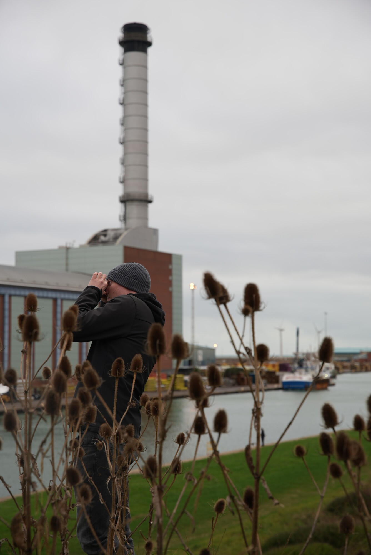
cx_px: 186
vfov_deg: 31.2
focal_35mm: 64
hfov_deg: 21.1
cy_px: 278
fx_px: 996
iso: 80
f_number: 4.5
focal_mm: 64.5
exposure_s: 1/100
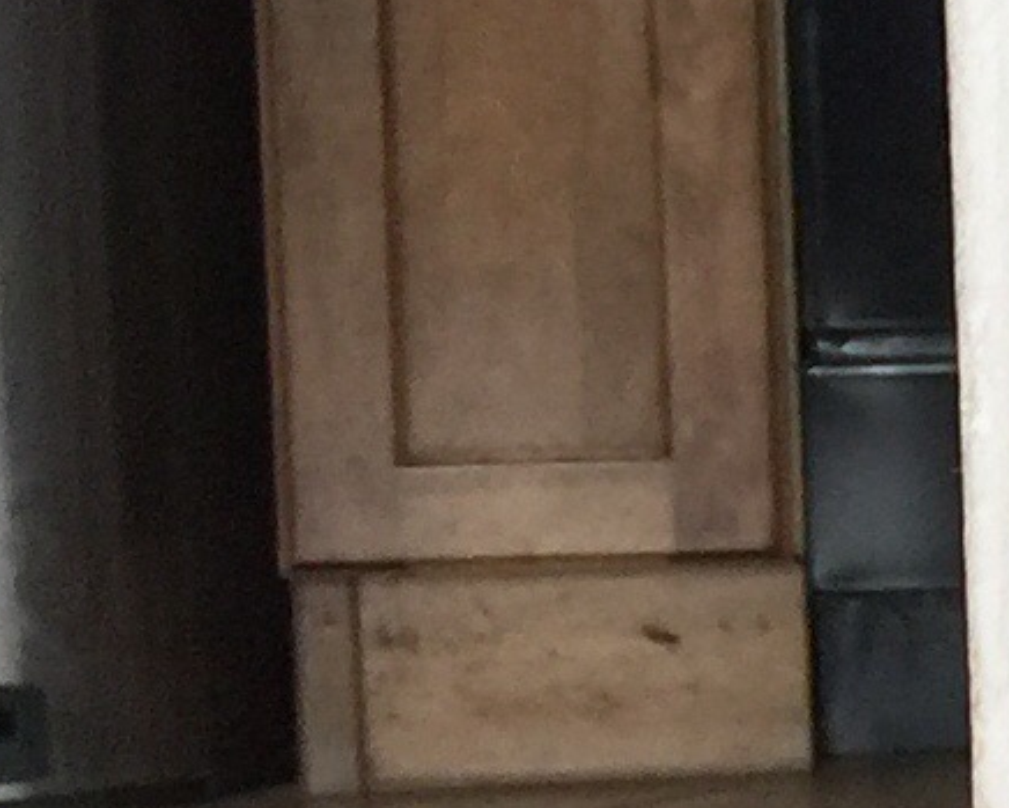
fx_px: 6332
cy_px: 616
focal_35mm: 212
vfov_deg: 7.3
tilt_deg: -8.5
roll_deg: -1.8
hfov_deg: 7.2
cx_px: 3747
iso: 32
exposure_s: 1/40
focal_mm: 4.15
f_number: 2.2
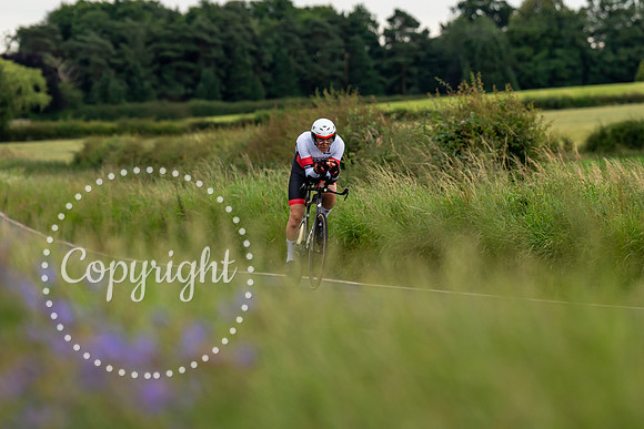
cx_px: 314
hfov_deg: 9.5
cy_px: 152
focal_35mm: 217
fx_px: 3877
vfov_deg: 6.3
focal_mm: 145
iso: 500
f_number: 3.2
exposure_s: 1/800
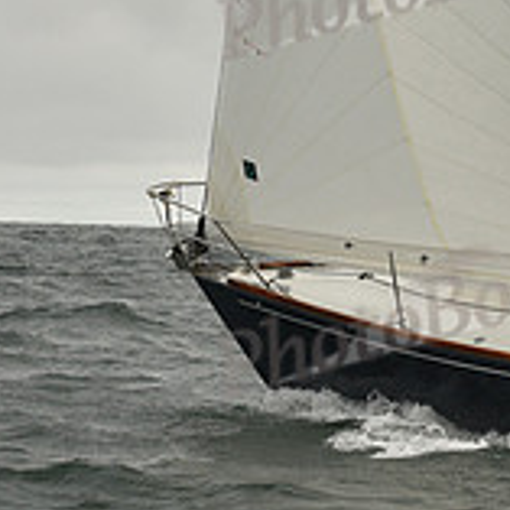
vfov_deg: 7.9
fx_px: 3667
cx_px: 845
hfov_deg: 7.8
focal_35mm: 220
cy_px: 99
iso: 320
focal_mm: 70
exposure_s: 1/800
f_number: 6.3
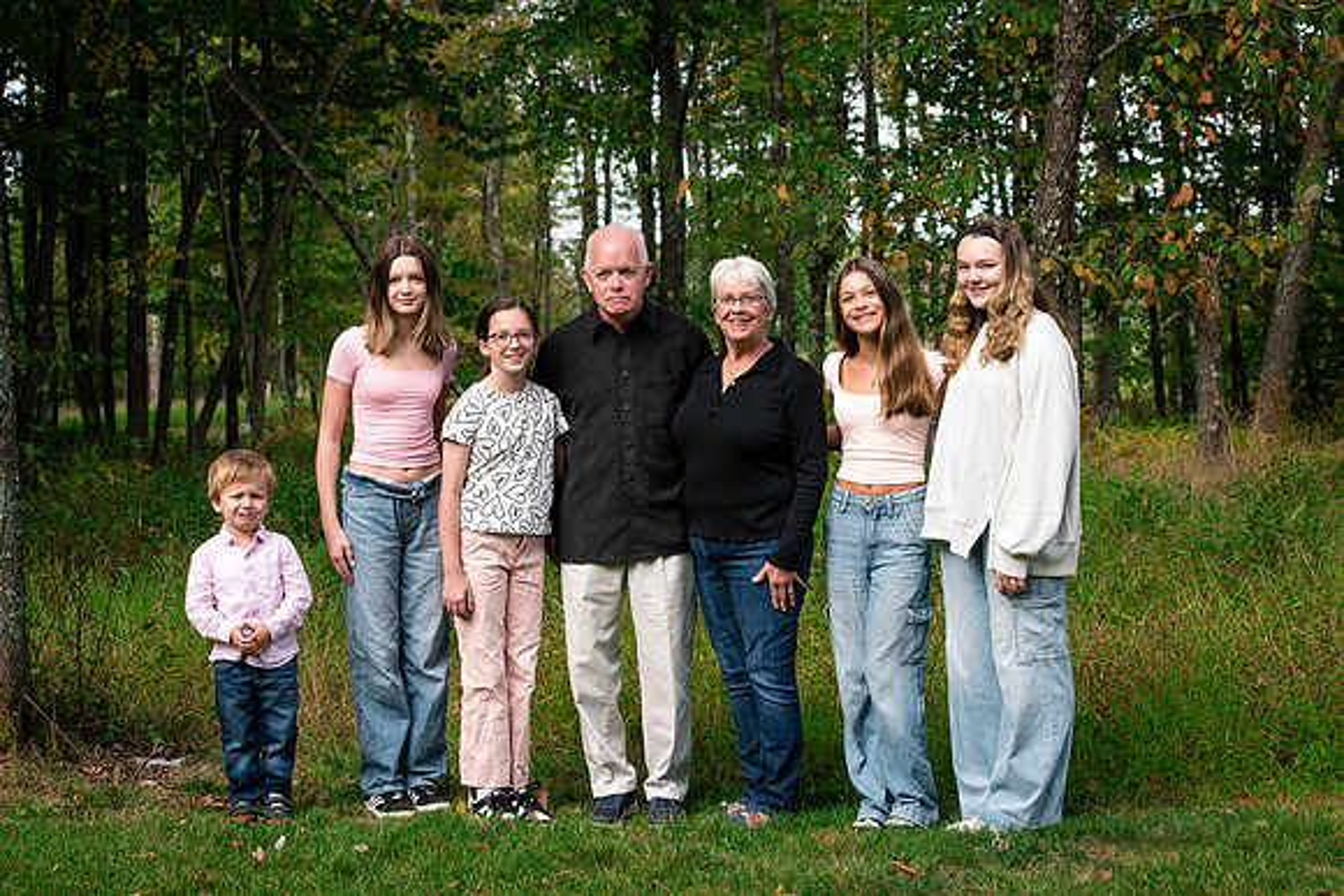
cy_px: 431
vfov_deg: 17.7
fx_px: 2877
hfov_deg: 26.3
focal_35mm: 77
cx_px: 740
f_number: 8
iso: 640
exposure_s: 1/250
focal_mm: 70
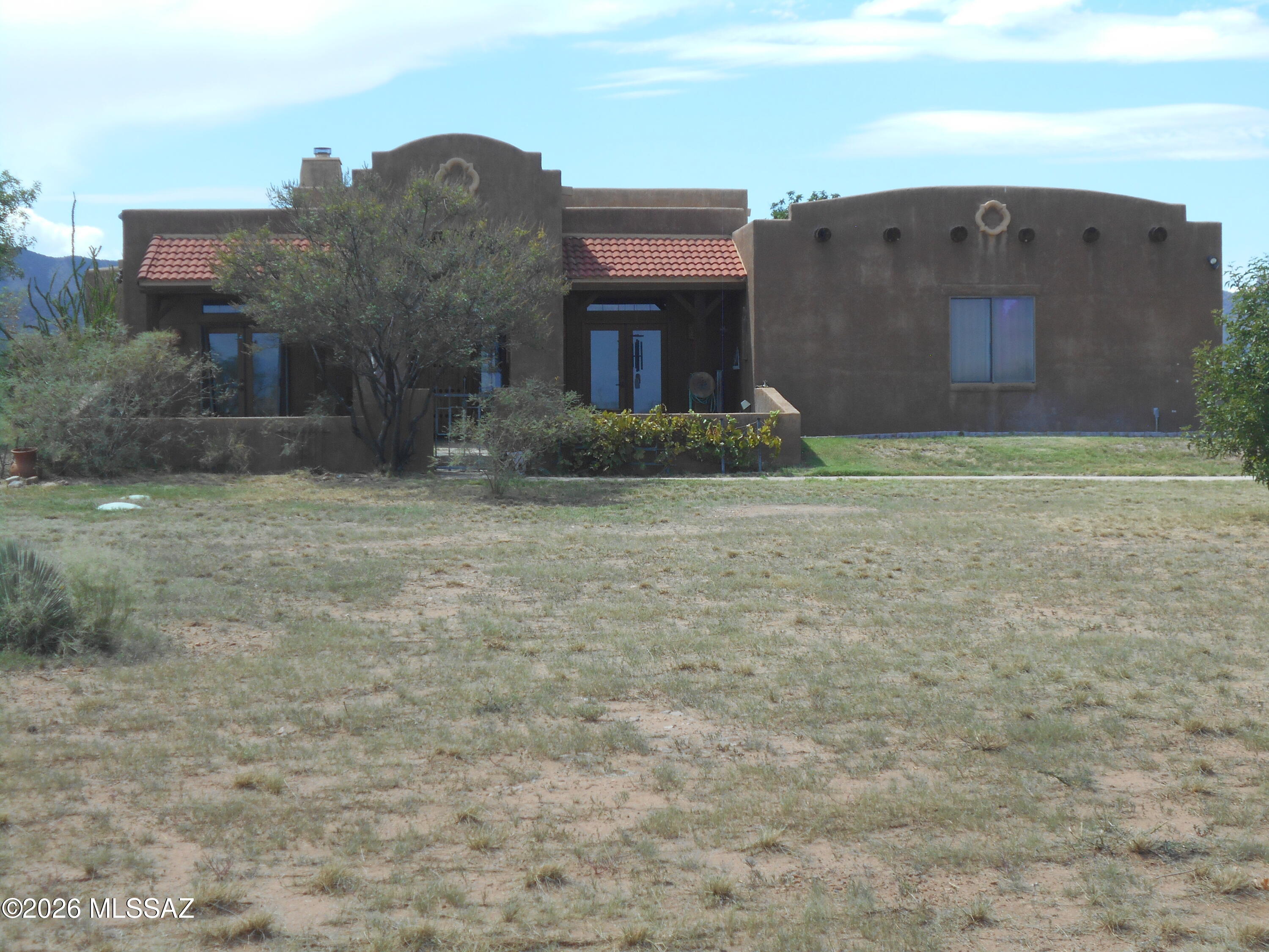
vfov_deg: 26.1
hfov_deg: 34.3
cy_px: 476
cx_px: 634
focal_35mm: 56
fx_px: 2053
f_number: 4.9
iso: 80
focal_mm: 10
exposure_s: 1/400
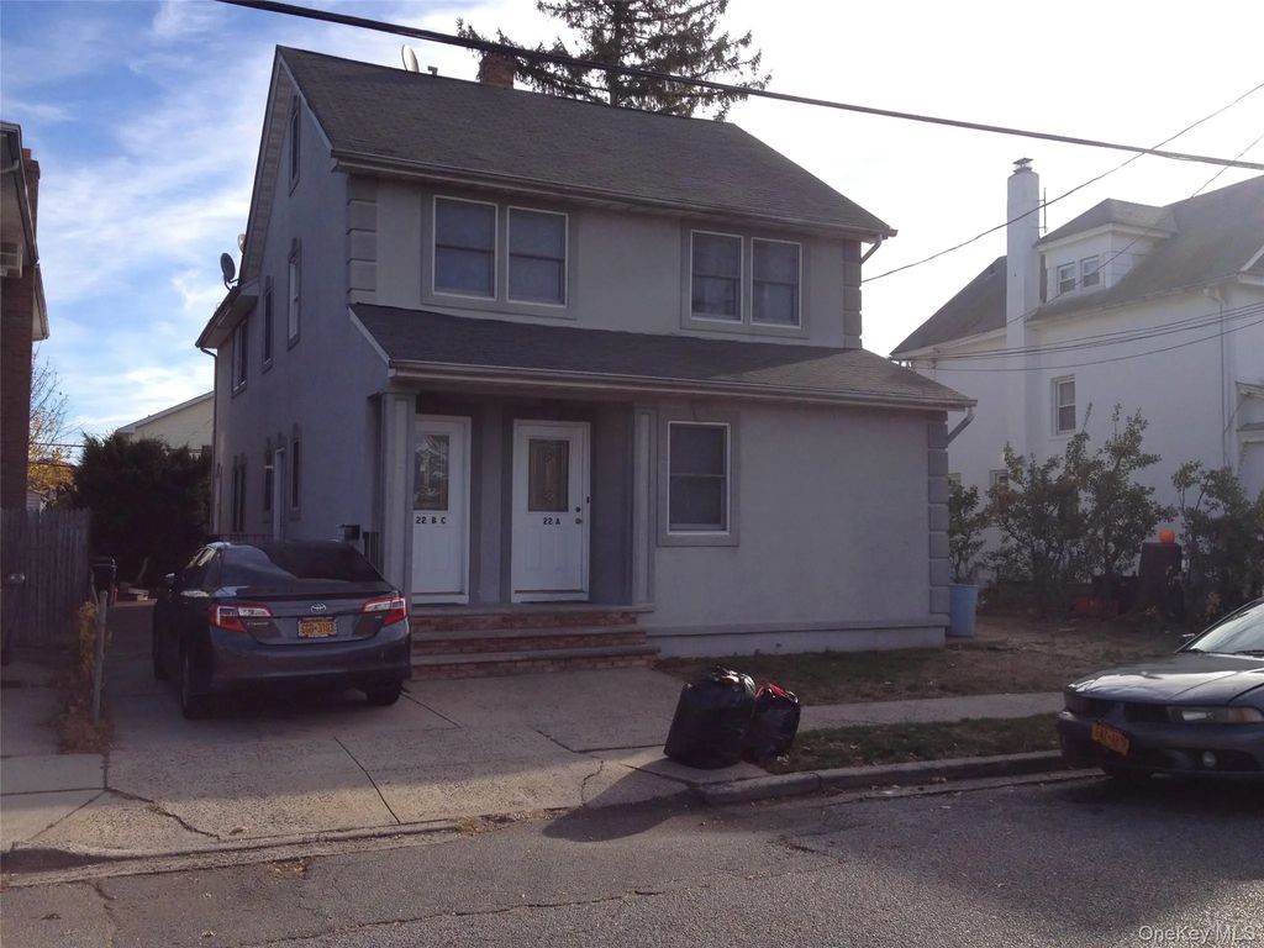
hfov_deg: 52.6
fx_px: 1278
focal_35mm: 35
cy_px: 474
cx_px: 632
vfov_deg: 40.7
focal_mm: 4.28
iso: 50
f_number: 2.4
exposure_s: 1/1151
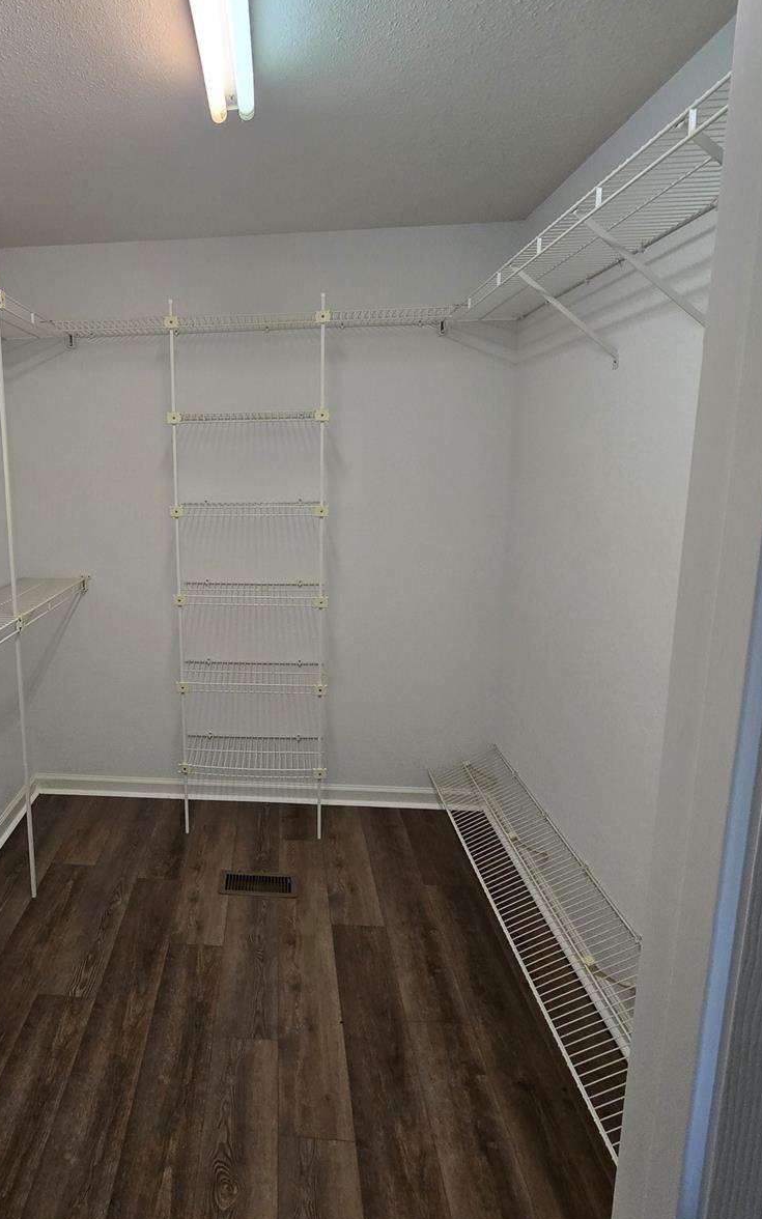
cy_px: 569
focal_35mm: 18
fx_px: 598
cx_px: 204
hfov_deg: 61.9
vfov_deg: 91.0
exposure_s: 1/60
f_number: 2.2
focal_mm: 2.2
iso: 200
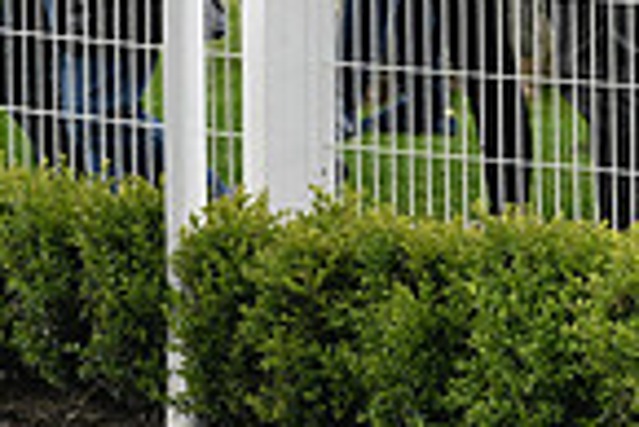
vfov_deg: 2.0
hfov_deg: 3.0
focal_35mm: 680
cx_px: -635
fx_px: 12082
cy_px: -222
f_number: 6.3
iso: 640
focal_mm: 170
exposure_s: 1/400
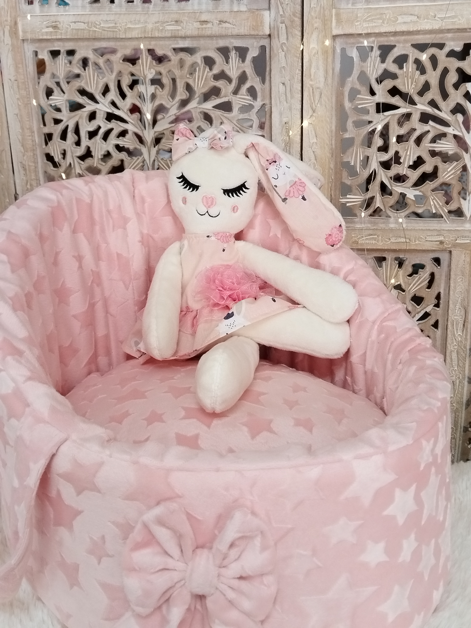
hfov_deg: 36.0
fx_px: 726
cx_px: 236
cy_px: 314
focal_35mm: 40
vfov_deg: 46.8
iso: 500
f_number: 1.9
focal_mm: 4.95
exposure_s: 1/50
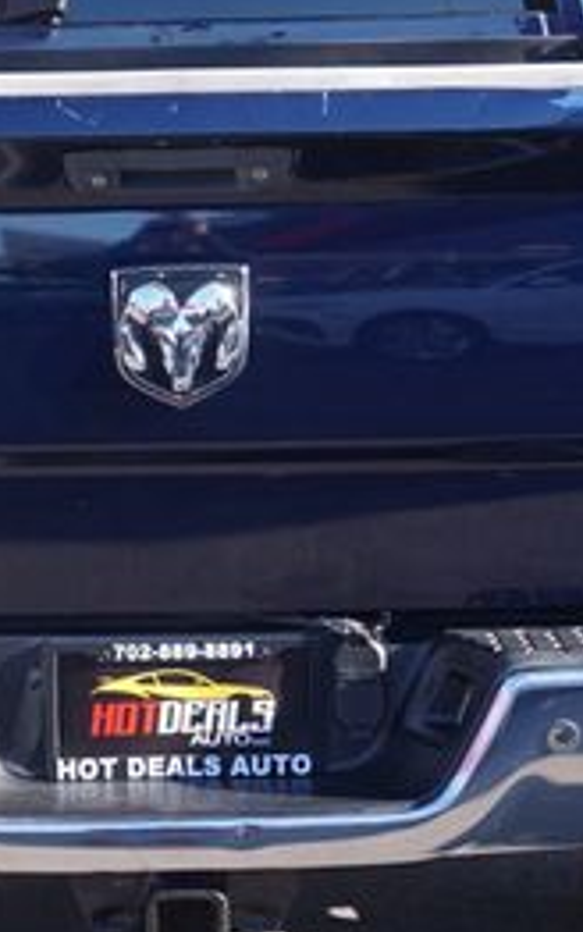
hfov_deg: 16.5
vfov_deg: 26.3
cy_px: 366
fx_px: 1987
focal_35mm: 78
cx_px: 92
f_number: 6.3
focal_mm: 21
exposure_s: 1/80
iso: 100
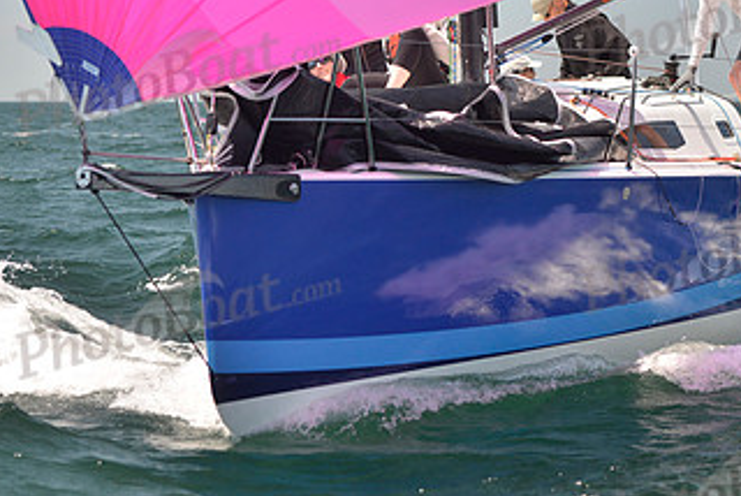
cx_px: 463
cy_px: 166
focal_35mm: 145
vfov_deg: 9.5
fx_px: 2987
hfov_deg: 14.1
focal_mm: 80
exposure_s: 1/800
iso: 400
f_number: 4
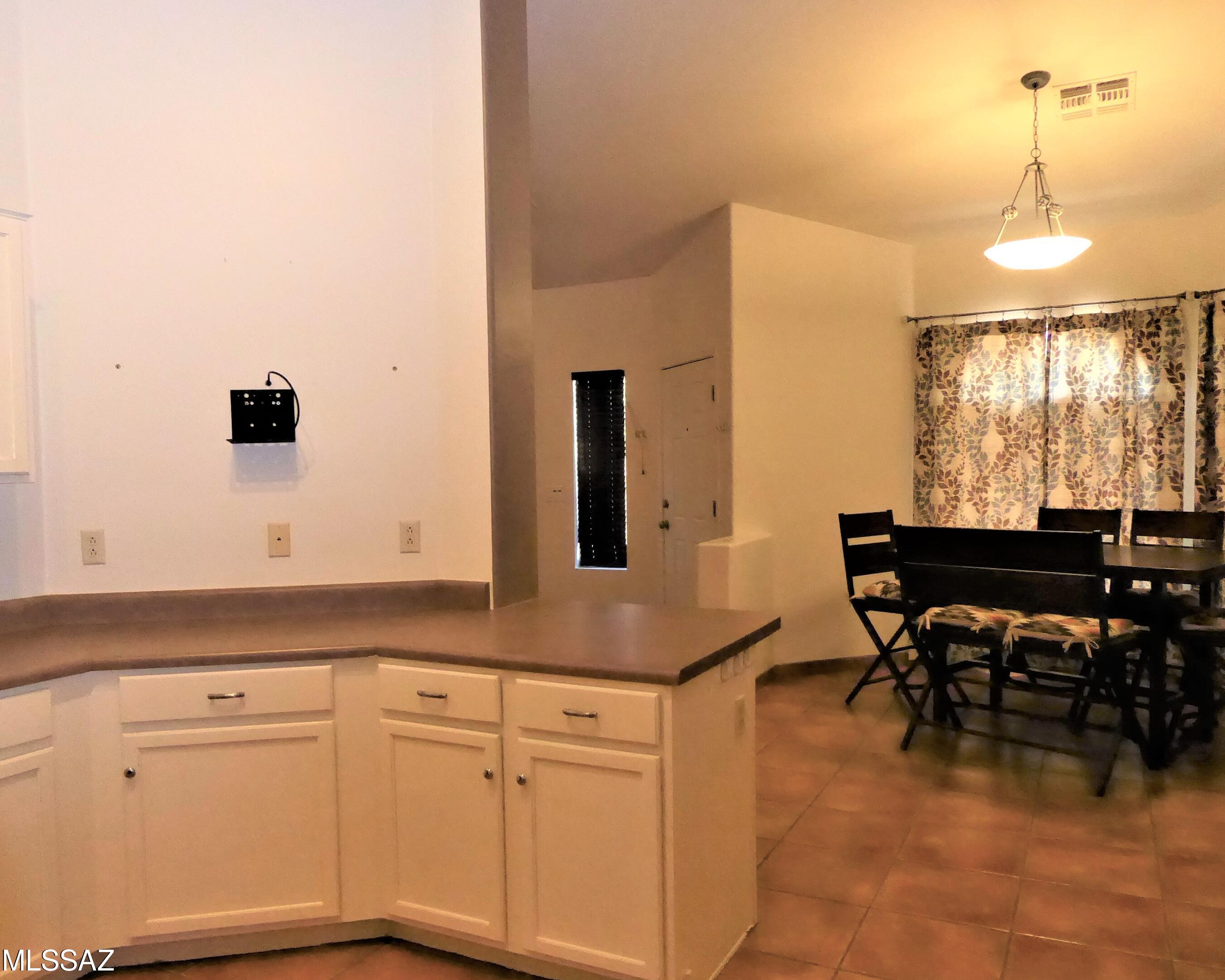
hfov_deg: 64.0
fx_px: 979
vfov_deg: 53.2
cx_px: 585
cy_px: 499
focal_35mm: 27
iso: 800
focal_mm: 4.3
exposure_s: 1/125
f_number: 3.3
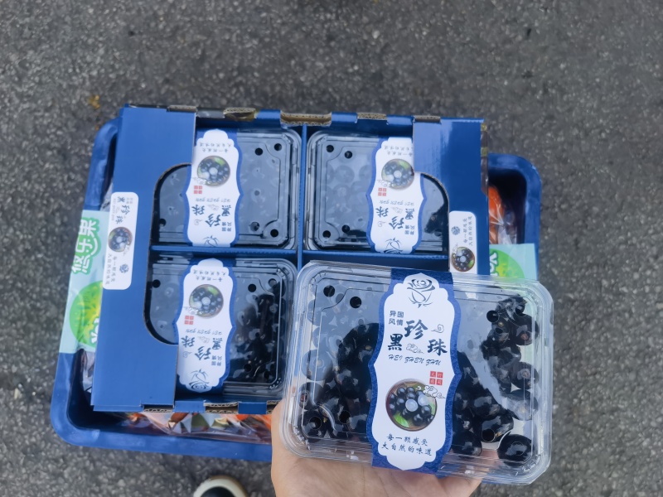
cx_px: 332
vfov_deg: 51.4
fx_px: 517
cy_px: 248
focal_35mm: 27
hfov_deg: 65.3
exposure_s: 1/901
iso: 100
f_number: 1.9
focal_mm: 6.67
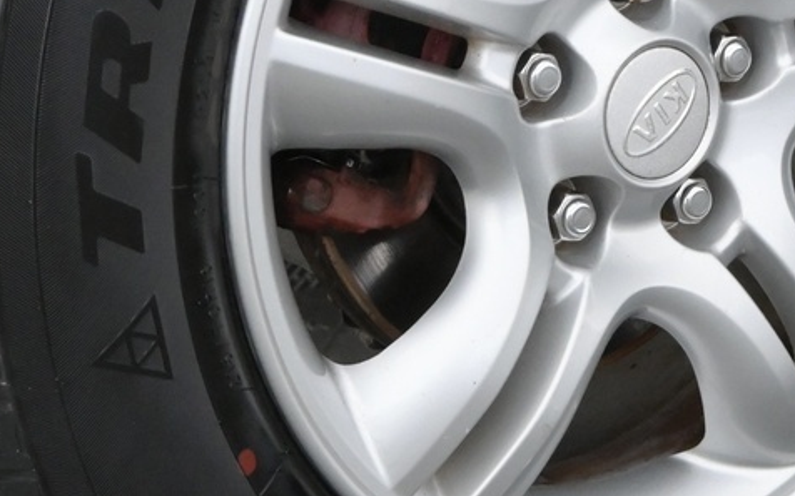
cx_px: 566
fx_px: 2763
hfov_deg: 16.3
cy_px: 77
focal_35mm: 128
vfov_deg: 10.2
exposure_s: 1/80
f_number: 4.2
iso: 2500
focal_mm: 24.5
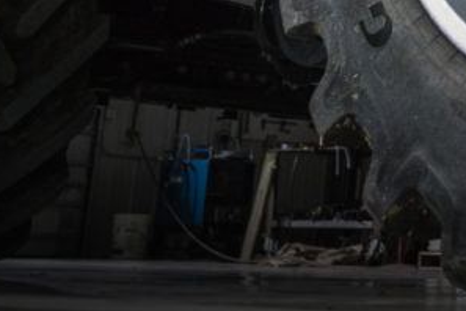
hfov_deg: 14.5
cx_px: 833
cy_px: -353
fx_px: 1605
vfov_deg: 10.1
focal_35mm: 124
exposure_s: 1/80
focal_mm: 24
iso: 2000
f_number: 2.8
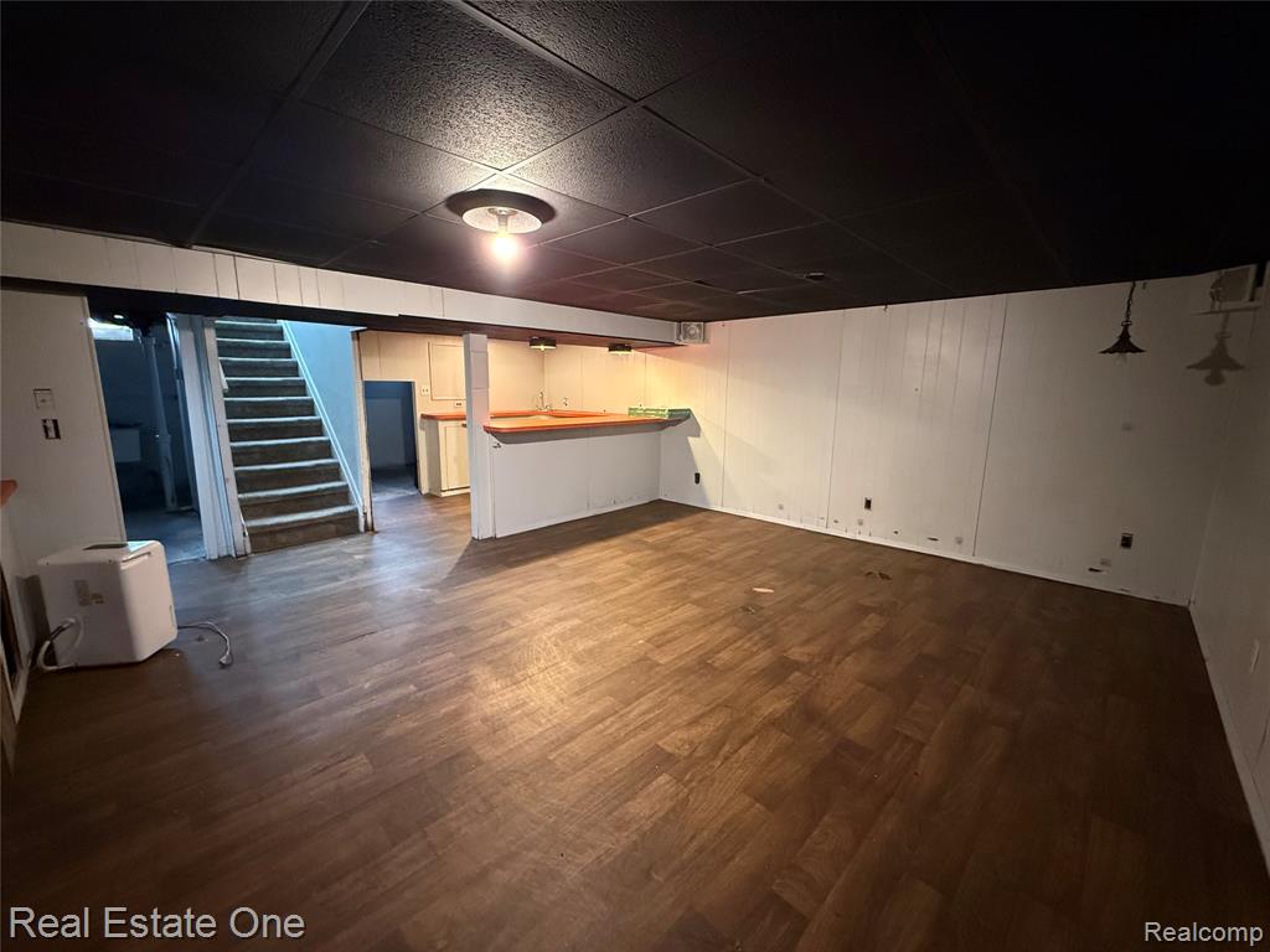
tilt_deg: -9.1
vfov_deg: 85.7
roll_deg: -0.3
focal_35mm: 14
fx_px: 514
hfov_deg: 102.1
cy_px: 476
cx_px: 635
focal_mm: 2.22
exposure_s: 1/60
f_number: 2.2
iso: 1000
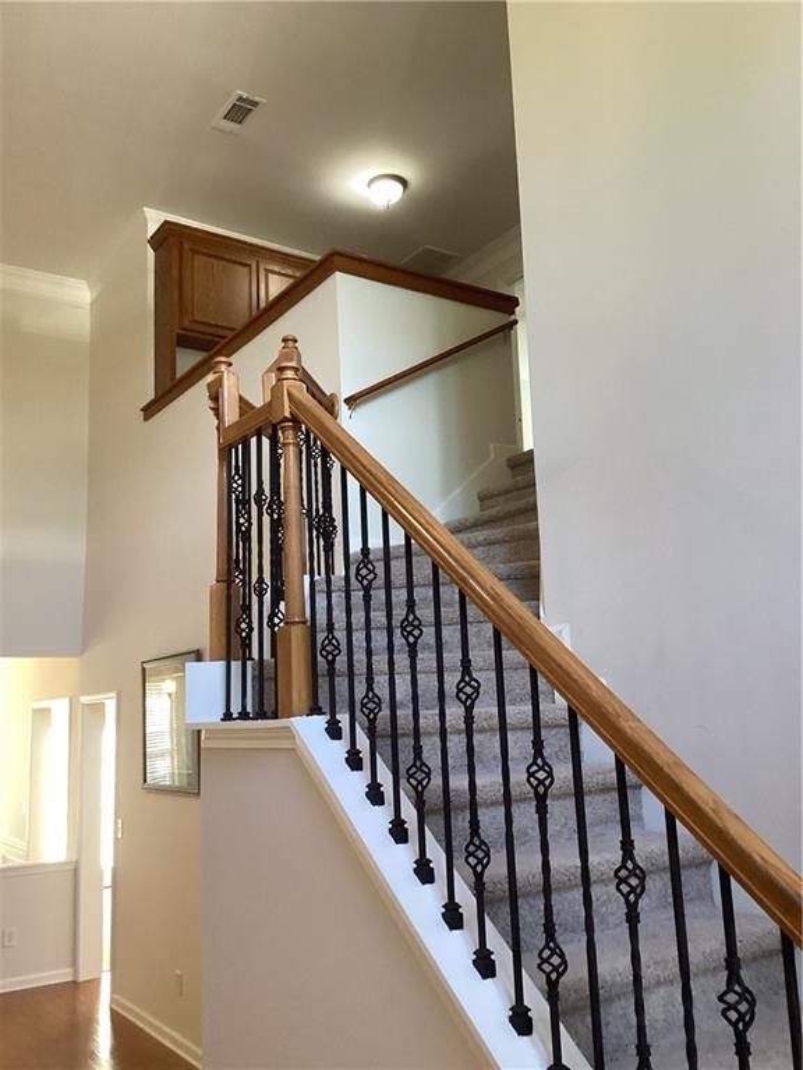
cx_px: 402
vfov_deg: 58.4
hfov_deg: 45.4
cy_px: 535
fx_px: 959
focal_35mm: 31
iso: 200
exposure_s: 1/60
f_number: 2.4
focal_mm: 3.3
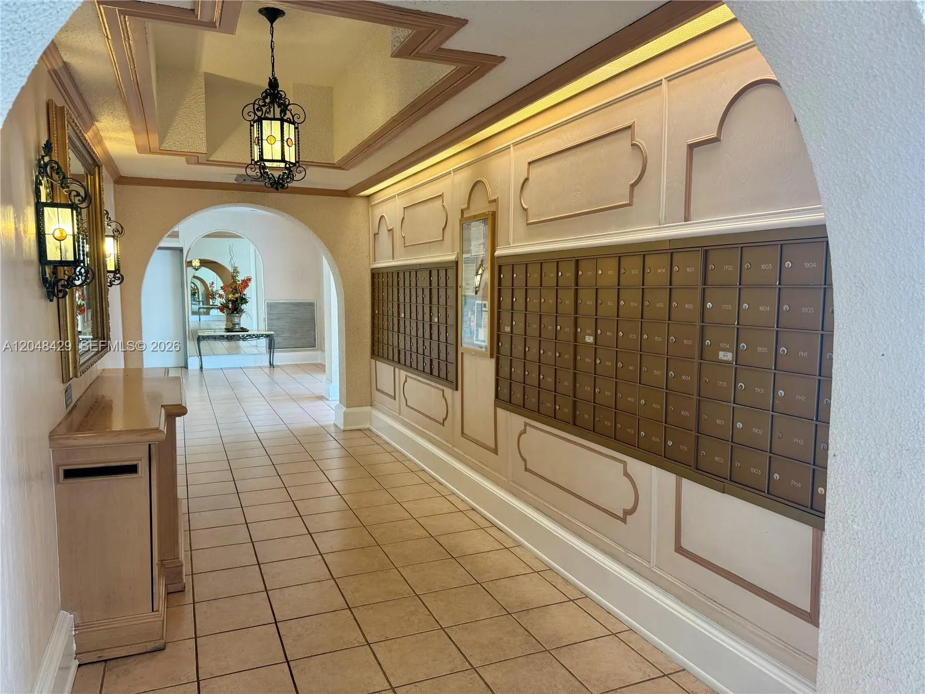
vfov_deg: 56.8
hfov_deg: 71.6
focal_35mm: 24
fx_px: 641
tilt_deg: -5.9
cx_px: 462
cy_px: 347
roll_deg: +0.3
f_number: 1.78
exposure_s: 1/60
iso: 125
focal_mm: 6.76
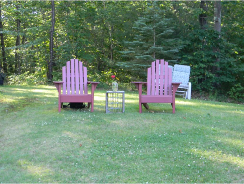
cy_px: 92
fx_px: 472
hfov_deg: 29.0
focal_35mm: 67
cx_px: 122
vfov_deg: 21.9
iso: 154
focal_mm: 12.2
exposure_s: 1/30
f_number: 4.3
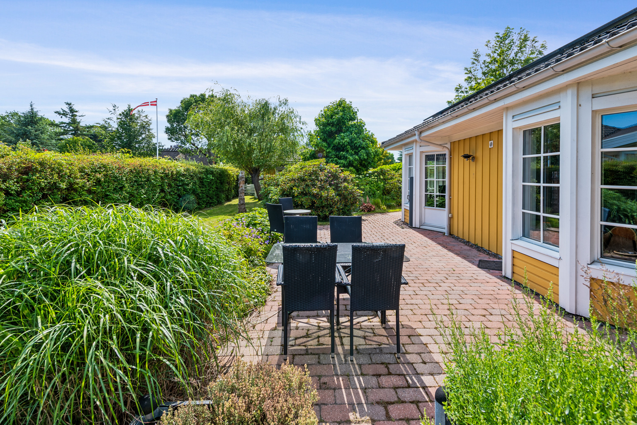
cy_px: 212
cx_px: 318
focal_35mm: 17
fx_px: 301
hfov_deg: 93.3
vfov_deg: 70.4
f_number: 13
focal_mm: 17
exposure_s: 1/125
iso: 160
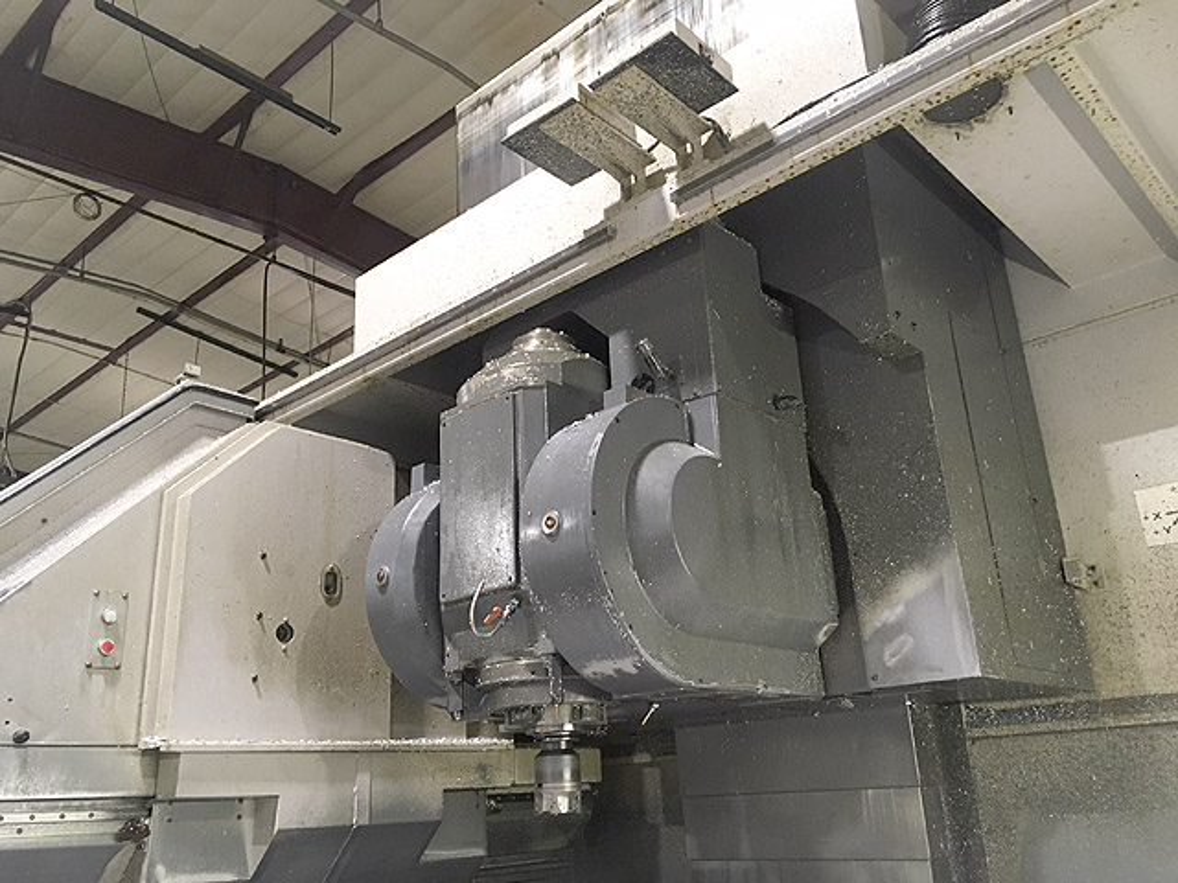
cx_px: 589
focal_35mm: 29
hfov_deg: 61.7
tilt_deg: +21.7
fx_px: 987
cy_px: 442
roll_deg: +4.3
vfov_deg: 48.2
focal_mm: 4.15
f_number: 2.2
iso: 100
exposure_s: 1/30
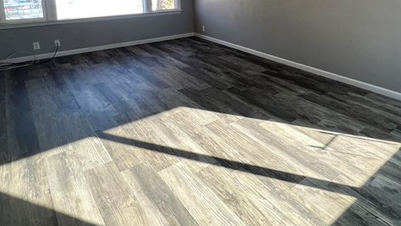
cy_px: 18
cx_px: 295
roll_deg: -0.4
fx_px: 266
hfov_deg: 69.8
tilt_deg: -8.4
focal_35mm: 25
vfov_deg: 41.8
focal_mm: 1.57
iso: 64
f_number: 1.8
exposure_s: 1/120
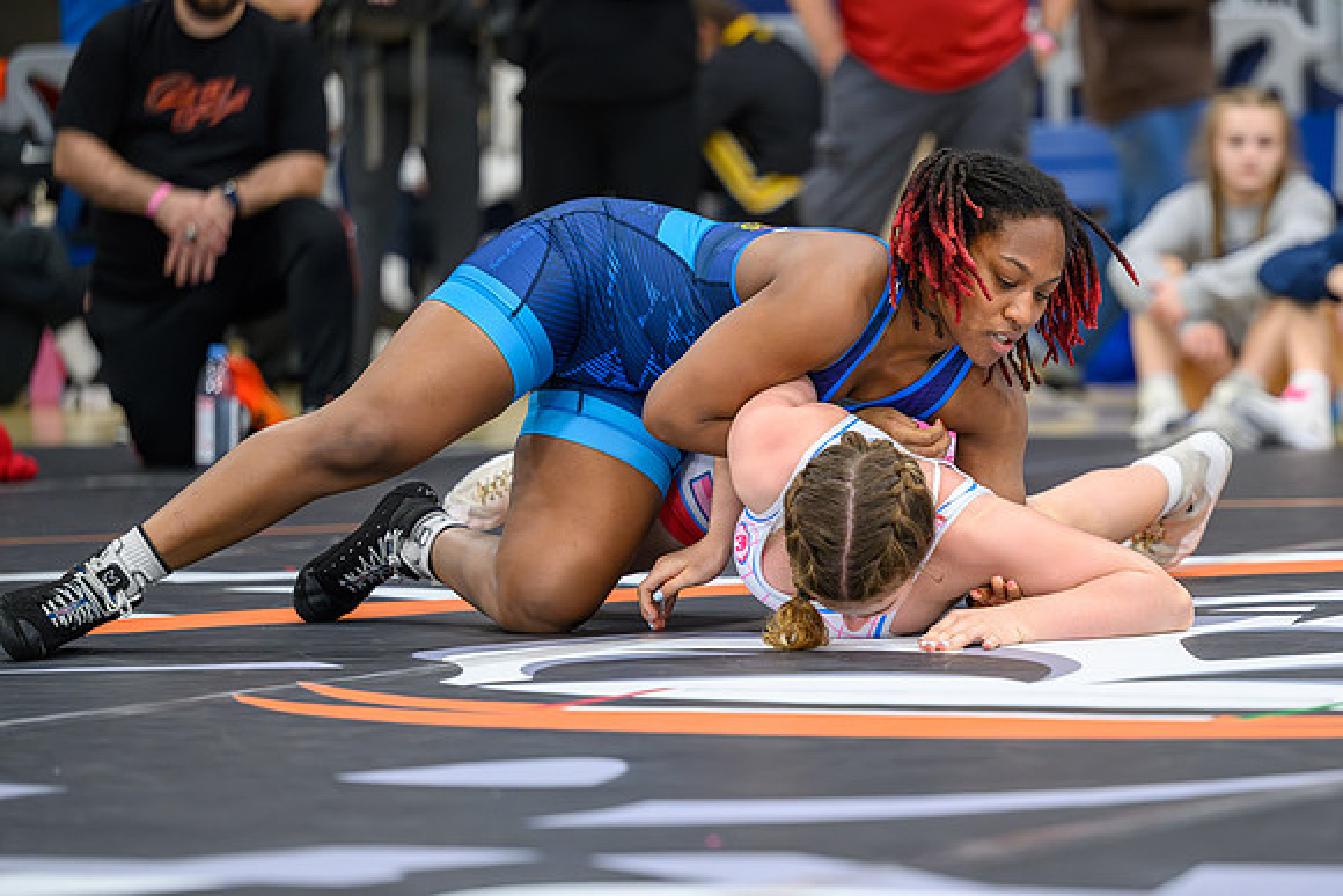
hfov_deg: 11.1
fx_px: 6936
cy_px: 448
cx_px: 861
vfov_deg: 7.4
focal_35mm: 186
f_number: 2.8
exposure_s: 1/800
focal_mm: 145
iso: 3200
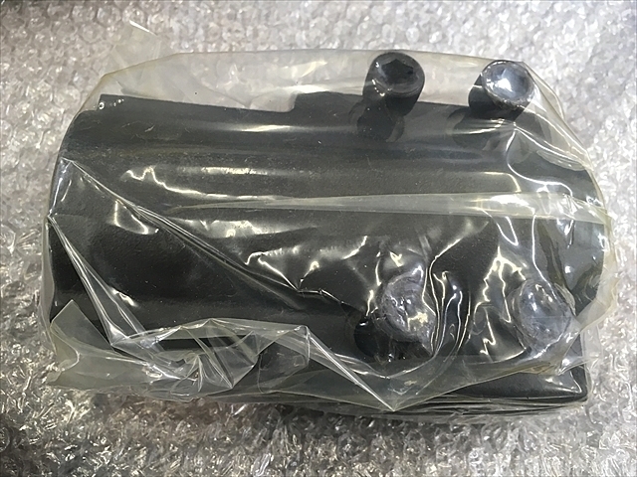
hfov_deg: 61.7
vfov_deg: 48.2
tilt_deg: -68.4
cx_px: 318
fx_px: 534
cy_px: 238
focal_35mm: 29
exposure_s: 1/30
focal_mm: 4.15
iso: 50
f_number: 2.2
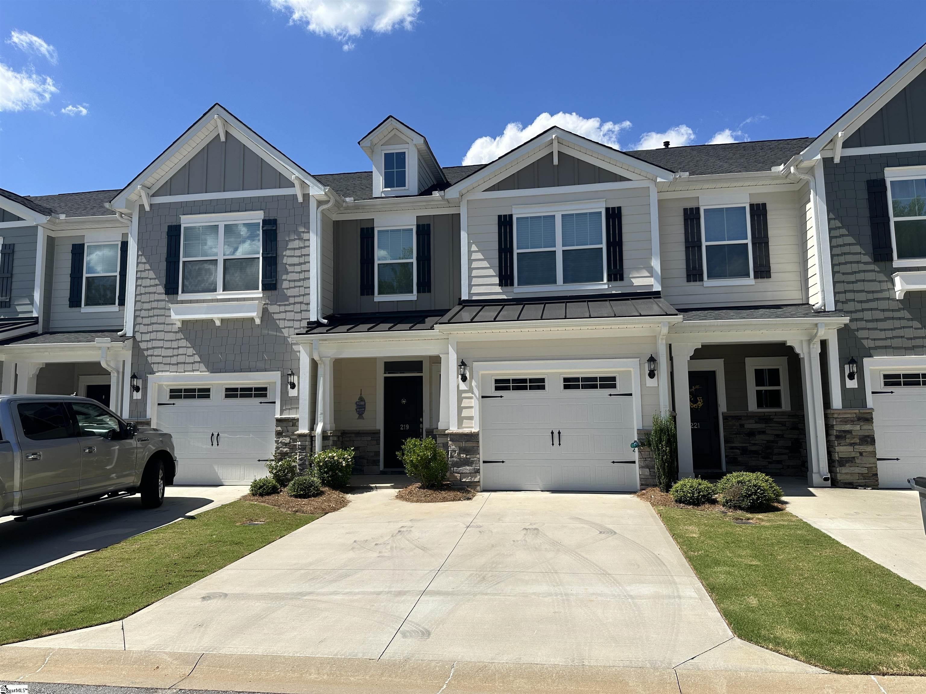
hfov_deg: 71.6
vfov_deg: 56.8
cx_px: 463
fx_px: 642
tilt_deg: +6.1
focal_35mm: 24
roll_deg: +0.3
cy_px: 347
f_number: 1.78
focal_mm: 6.86
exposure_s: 1/4762
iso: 80
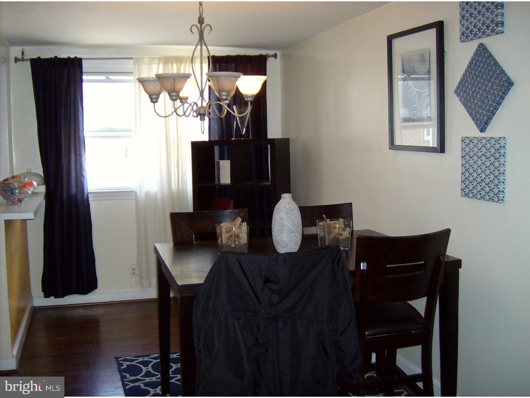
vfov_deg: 39.7
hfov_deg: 51.4
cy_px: 199
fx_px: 551
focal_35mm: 36
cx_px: 265
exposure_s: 1/60
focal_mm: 6
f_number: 2.8
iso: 200
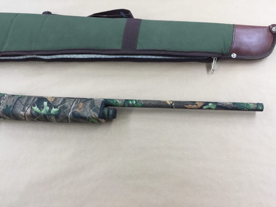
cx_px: 138
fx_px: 231
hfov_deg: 61.7
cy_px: 104
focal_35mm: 29
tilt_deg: -65.1
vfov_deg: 48.2
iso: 40
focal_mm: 4.15
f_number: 2.2
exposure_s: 1/30
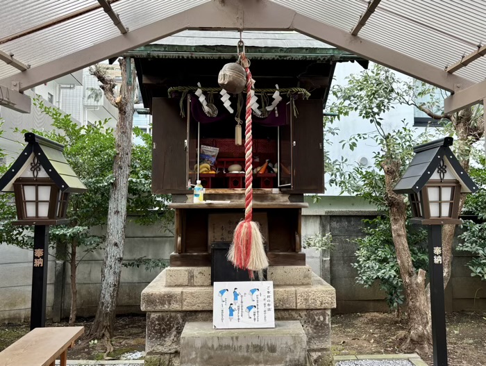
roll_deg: -0.7
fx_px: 366
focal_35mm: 26
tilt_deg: +3.9
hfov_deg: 67.2
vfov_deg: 53.2
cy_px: 183
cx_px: 243
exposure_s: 1/630
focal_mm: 5.96
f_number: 1.6
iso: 50
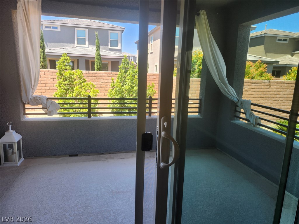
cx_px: 150
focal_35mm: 23
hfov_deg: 73.9
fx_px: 199
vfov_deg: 58.9
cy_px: 112
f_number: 1.8
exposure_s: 1/180
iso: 32
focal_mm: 5.54
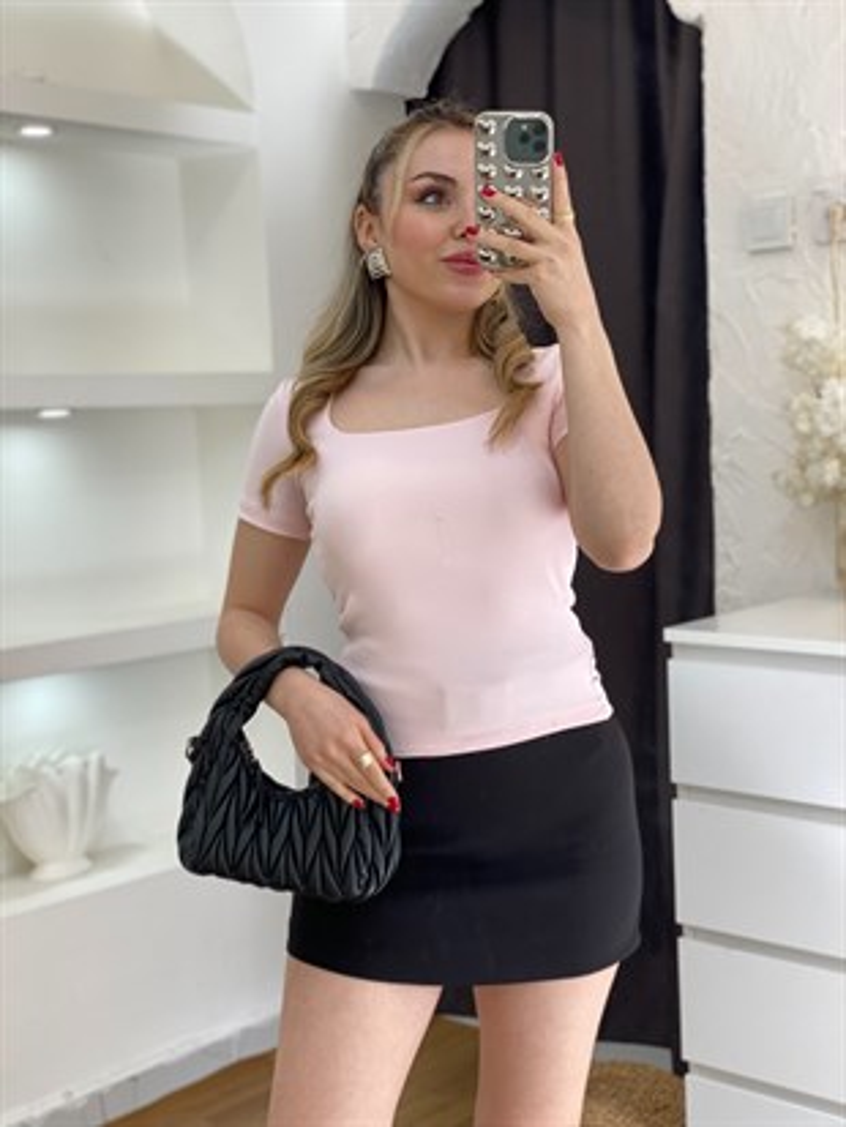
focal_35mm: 52
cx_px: 423
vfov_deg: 36.8
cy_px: 564
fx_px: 1694
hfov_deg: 28.0
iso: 40
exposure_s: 1/100
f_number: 2
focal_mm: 6
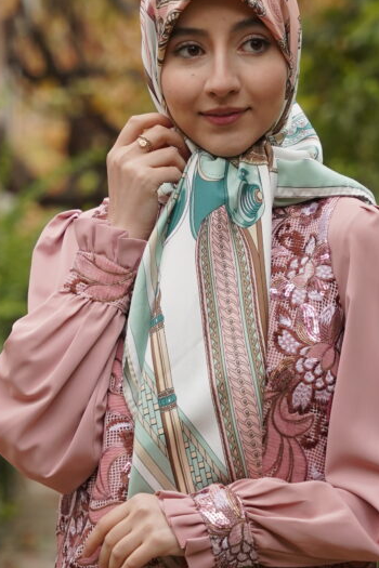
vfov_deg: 8.6
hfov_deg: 5.7
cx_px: 227
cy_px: 275
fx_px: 3790
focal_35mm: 240
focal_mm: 70
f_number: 2.8
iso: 640
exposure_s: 1/160
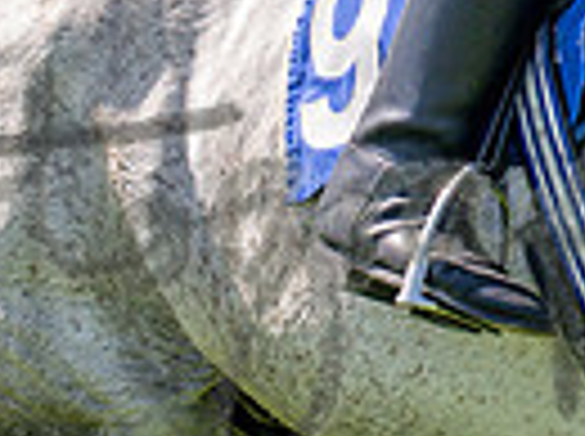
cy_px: -478
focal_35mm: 1229
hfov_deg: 1.6
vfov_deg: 1.2
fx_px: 20731
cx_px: 1090
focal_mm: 140
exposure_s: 1/1250
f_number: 4
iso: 200
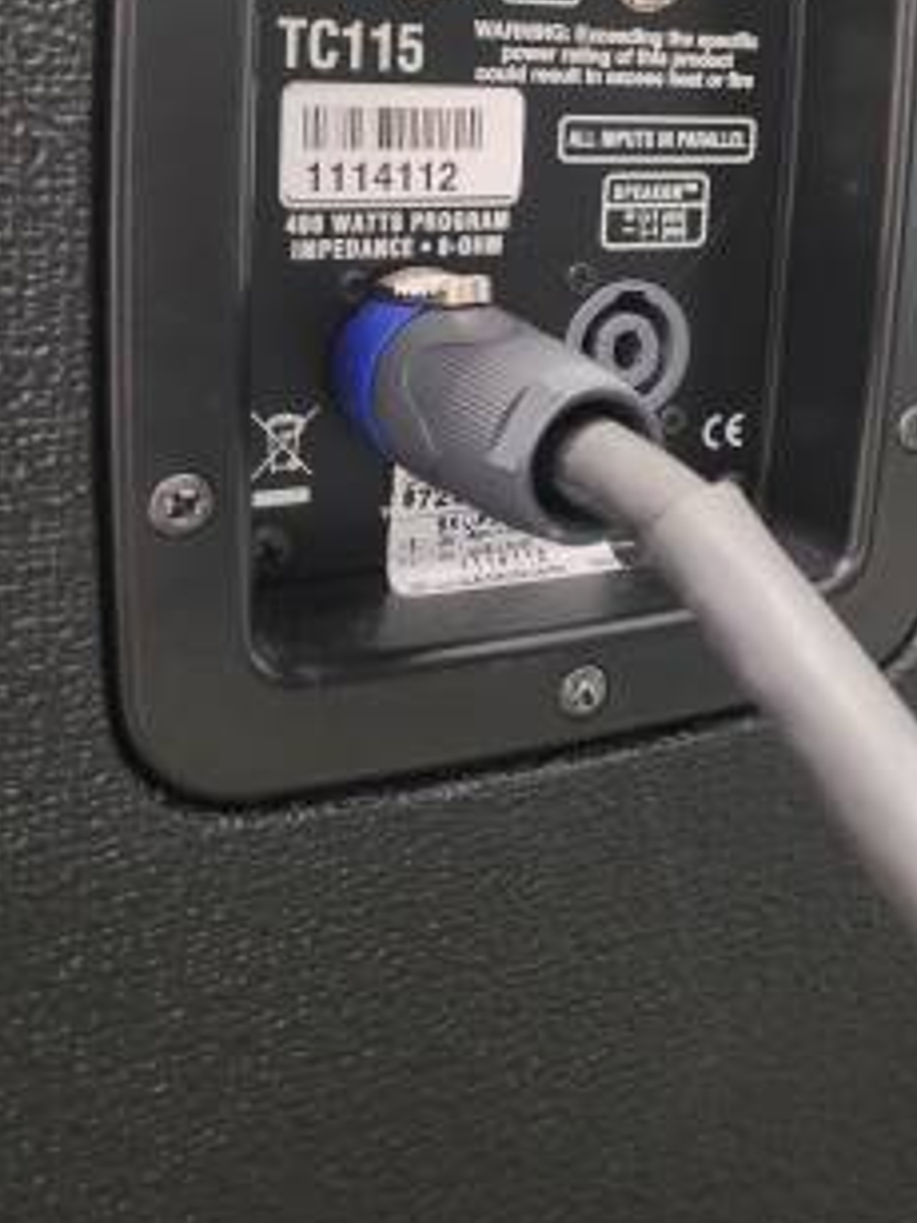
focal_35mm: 44
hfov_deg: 32.8
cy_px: 243
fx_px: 1555
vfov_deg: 41.1
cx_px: 550
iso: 1250
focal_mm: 5.4
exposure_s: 1/24
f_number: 1.8
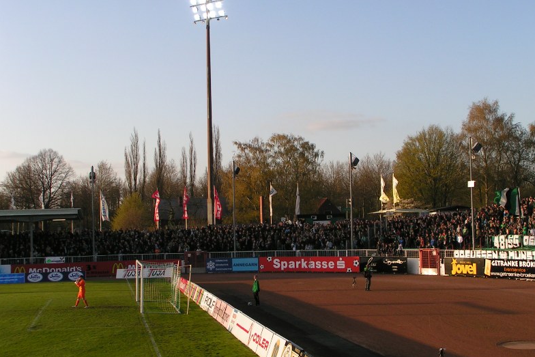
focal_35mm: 52
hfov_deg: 38.2
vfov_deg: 26.0
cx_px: 272
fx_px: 773
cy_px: 172
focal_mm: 7.6
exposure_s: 1/200
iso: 50
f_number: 5.6
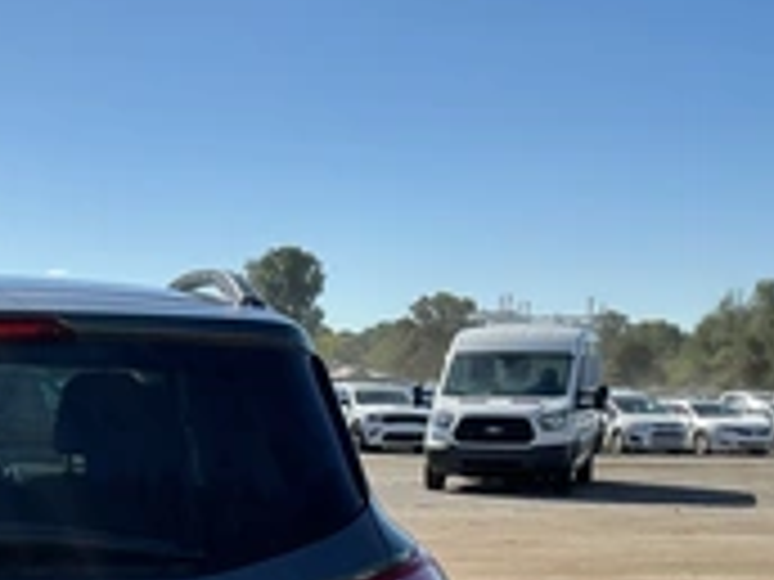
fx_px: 1453
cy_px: 638
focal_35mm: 65
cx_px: -36
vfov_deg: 21.4
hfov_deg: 27.7
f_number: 1.8
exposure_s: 1/1675
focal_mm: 3
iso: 25
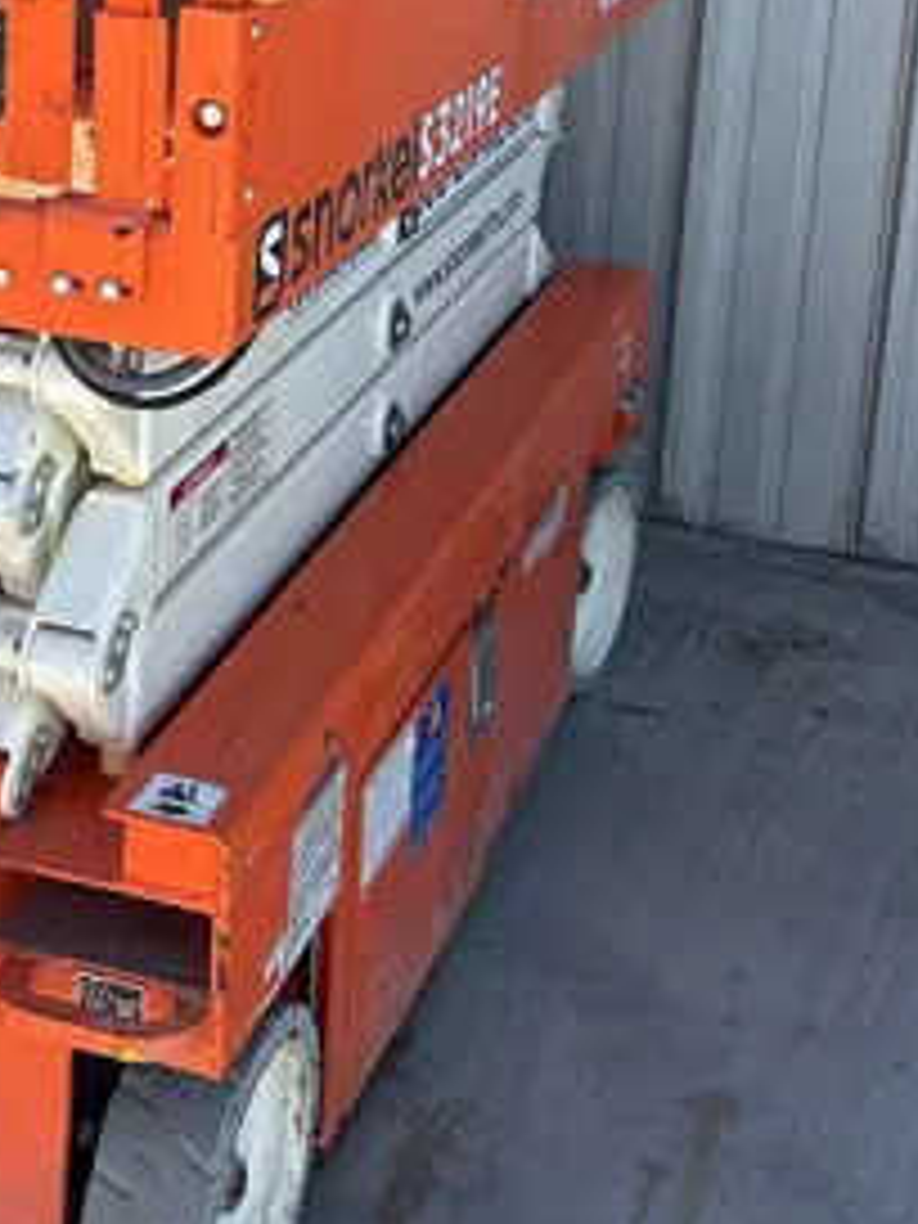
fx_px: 2475
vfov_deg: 26.8
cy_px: 119
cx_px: 266
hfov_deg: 20.9
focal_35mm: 70
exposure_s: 1/739
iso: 50
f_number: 1.6
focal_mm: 5.96
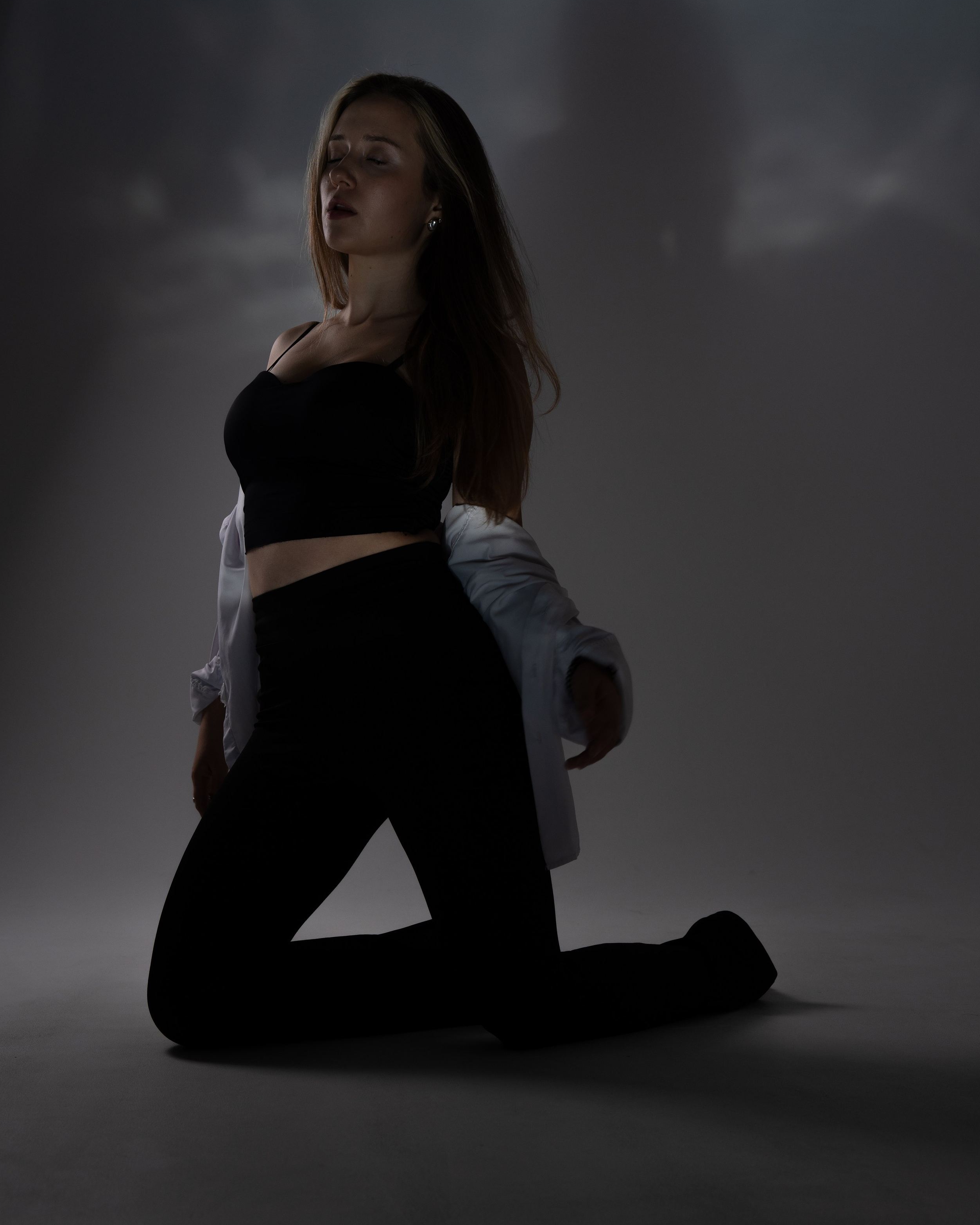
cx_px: 482
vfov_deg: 40.3
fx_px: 1668
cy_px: 614
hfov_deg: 32.7
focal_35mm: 46
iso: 100
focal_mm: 40
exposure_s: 1/125
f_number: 5.6
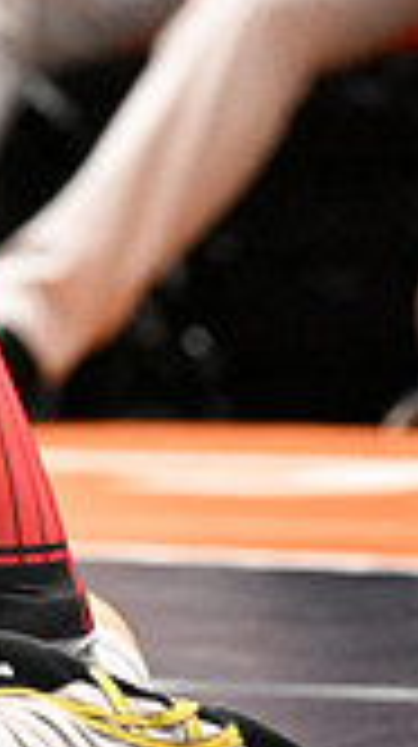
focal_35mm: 732
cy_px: -38
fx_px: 14468
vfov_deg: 3.0
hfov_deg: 1.6
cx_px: -832
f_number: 5.6
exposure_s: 1/550
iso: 12800
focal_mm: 200
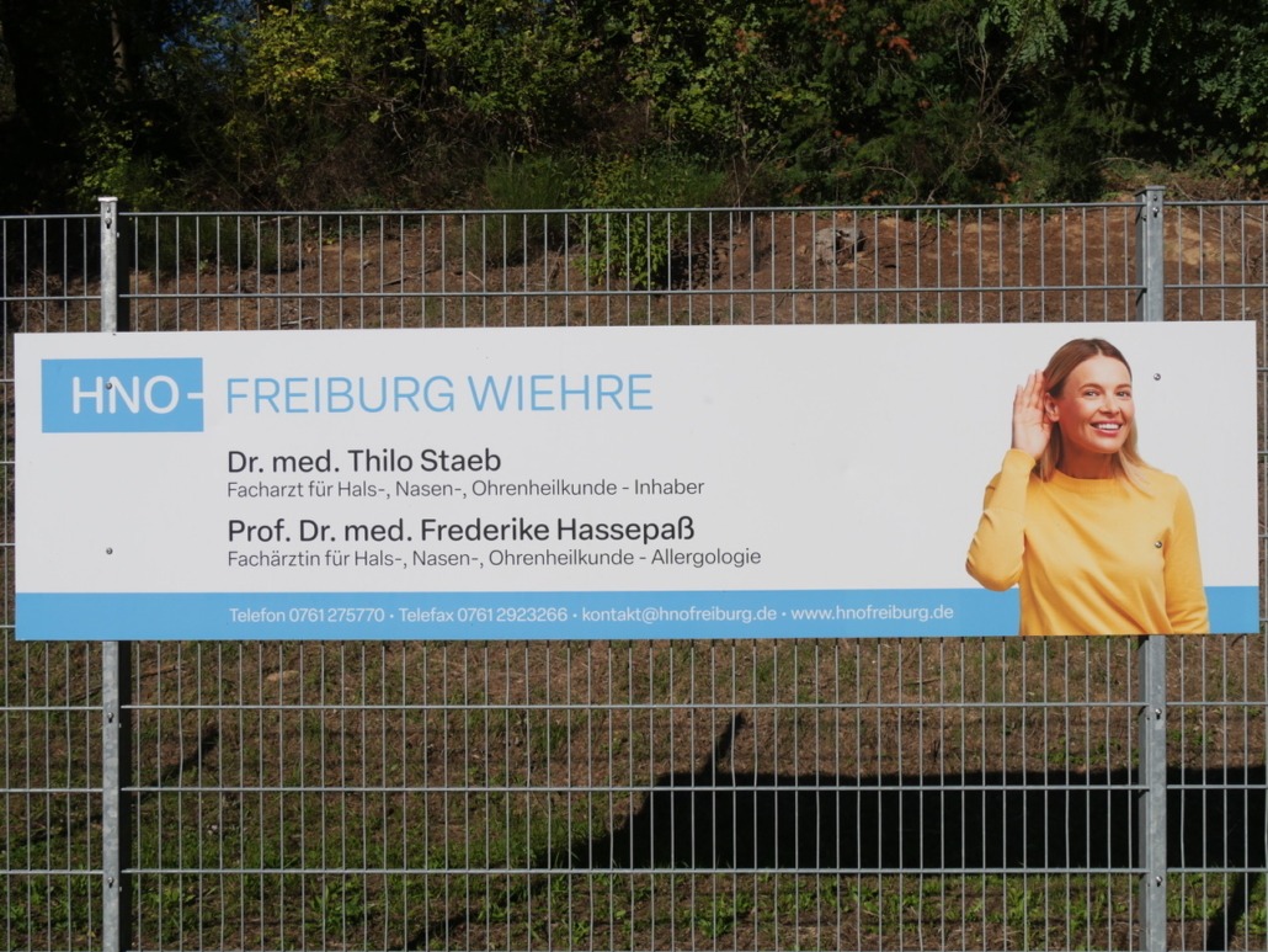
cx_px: 634
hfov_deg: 44.8
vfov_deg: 34.4
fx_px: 1539
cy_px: 476
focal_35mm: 42
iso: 200
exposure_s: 1/800
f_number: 5.6
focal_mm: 21
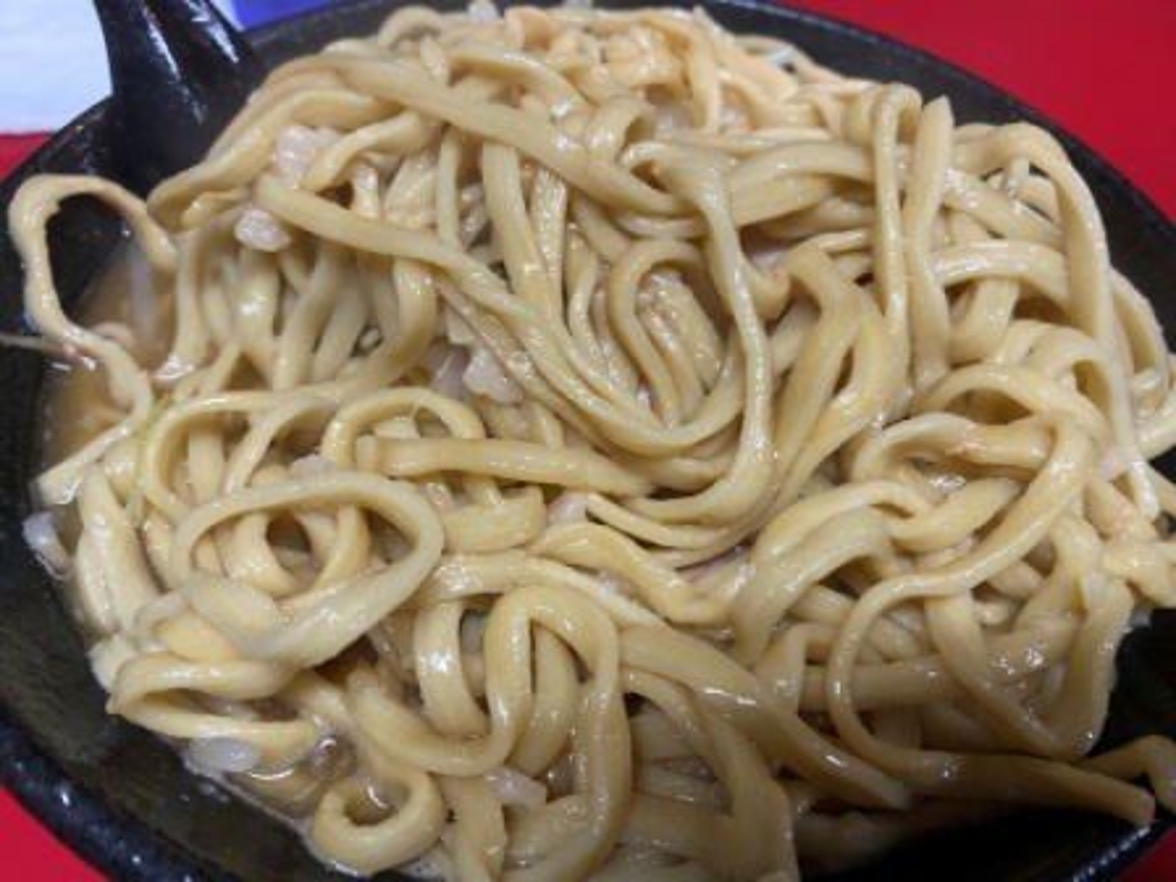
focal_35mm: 26
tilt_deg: -50.2
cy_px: 441
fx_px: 883
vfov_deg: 53.1
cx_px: 588
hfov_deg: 67.3
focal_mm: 4.25
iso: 160
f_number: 1.8
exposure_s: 1/60
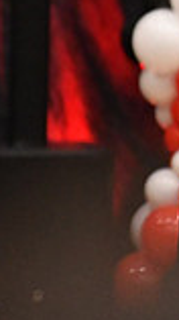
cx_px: 521
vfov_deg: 1.9
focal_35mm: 1159
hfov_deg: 1.0
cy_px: 138
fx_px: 9806
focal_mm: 200
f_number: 2.8
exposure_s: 1/800
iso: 5000
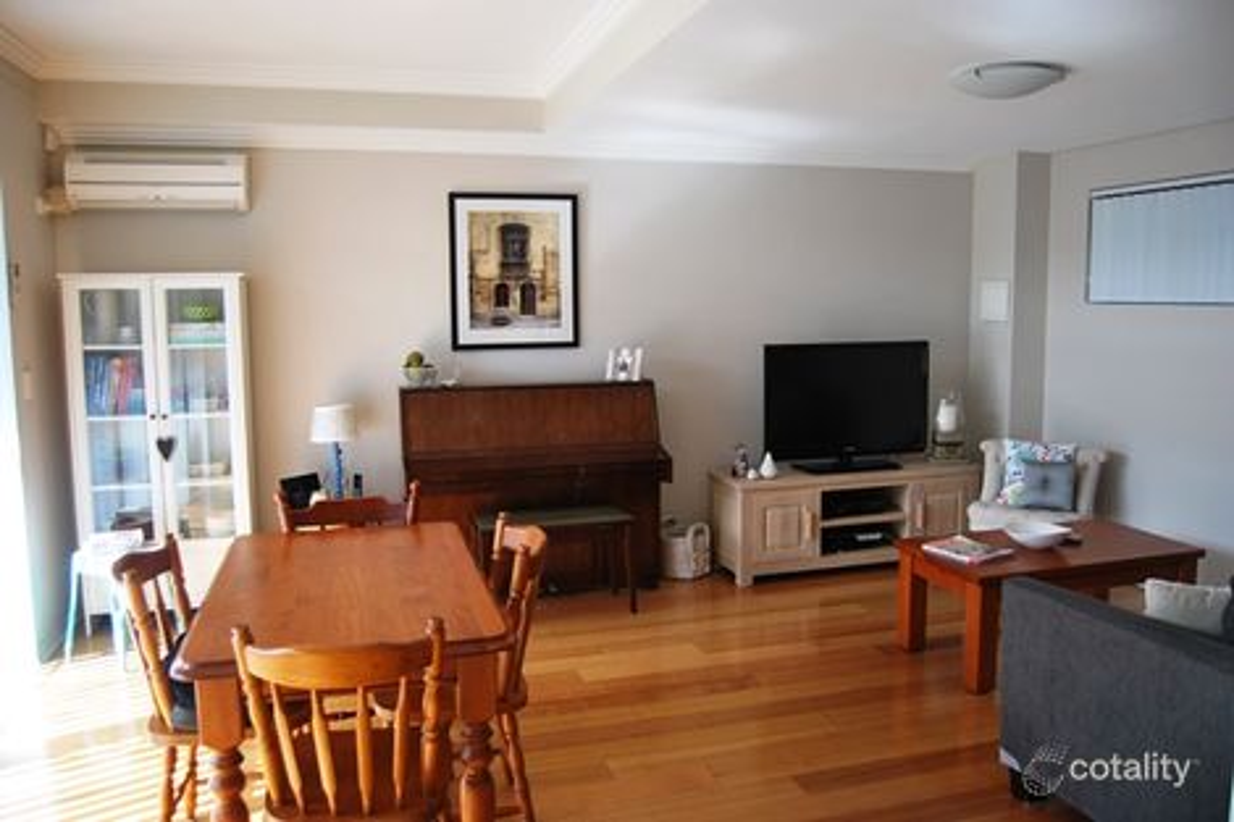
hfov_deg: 67.4
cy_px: 411
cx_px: 617
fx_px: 925
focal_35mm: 27
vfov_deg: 47.9
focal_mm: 18
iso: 200
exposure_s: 1/40
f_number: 3.5
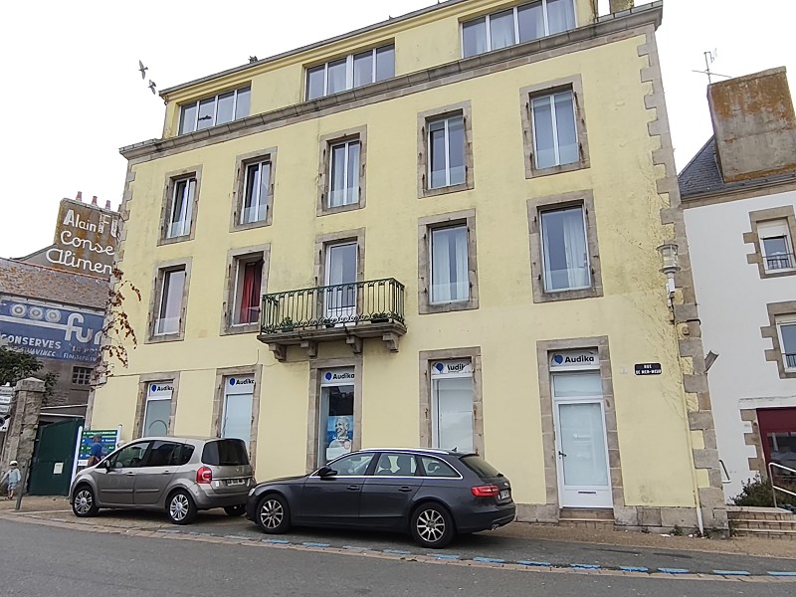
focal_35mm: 24
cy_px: 298
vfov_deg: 56.8
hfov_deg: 71.6
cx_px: 398
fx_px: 552
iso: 50
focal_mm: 1.6
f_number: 2.2
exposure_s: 1/476
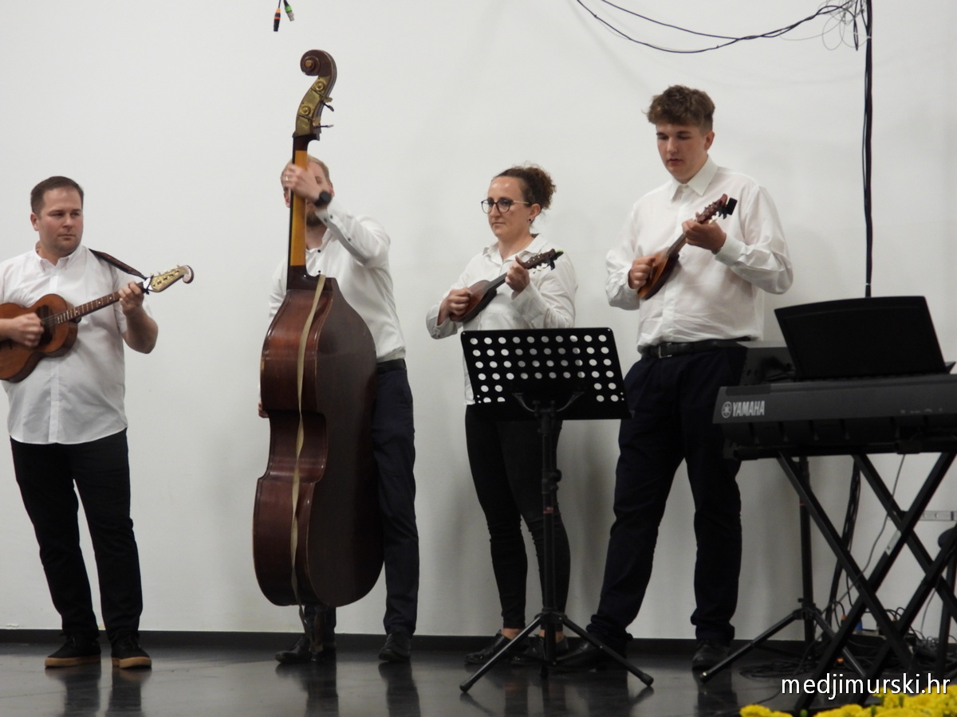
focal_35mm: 115
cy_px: 358
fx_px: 3179
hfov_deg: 17.1
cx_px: 478
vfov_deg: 12.9
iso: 400
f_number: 4
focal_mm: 20.7
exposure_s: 1/30
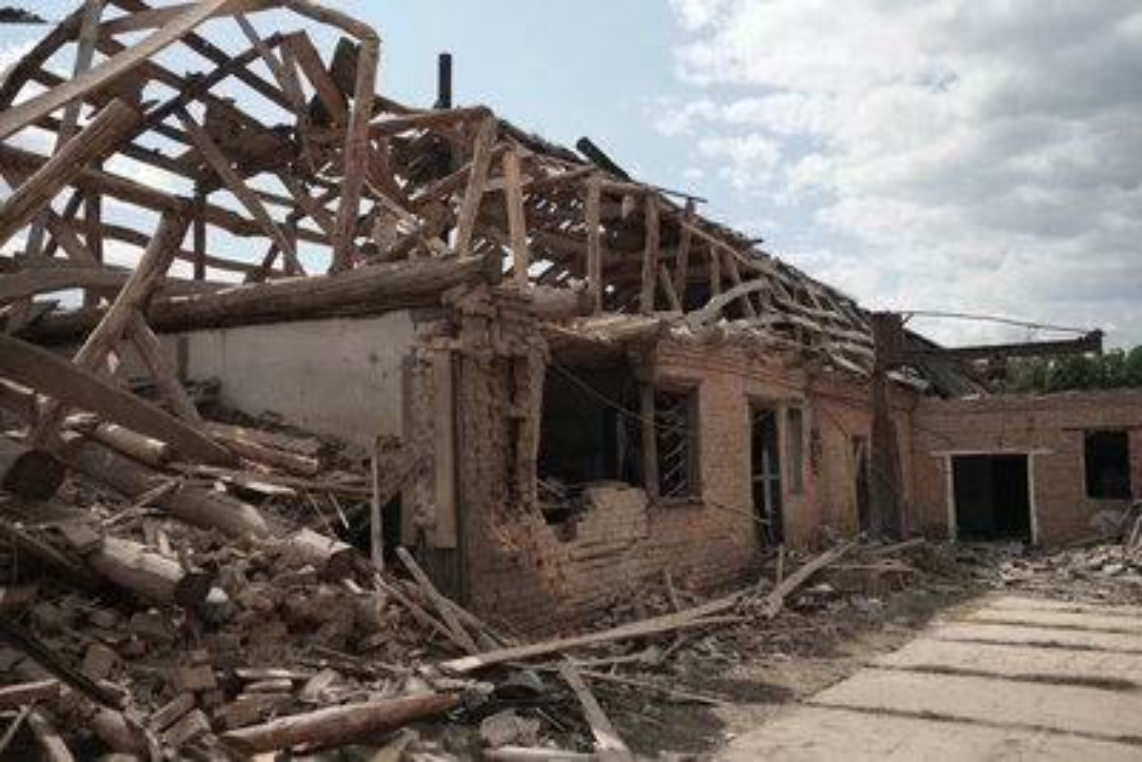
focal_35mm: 33
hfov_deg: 57.2
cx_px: 571
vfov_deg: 40.0
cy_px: 381
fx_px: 1047
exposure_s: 1/125
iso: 125
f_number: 2.8
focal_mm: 33
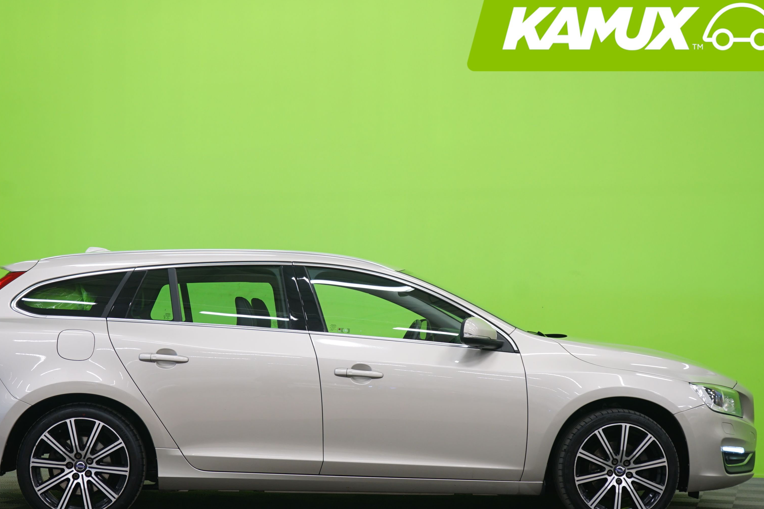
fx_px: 1294
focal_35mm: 61
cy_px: 285
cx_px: 344
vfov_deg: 22.2
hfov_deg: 32.9
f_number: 5
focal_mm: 47
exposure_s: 1/8
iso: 400
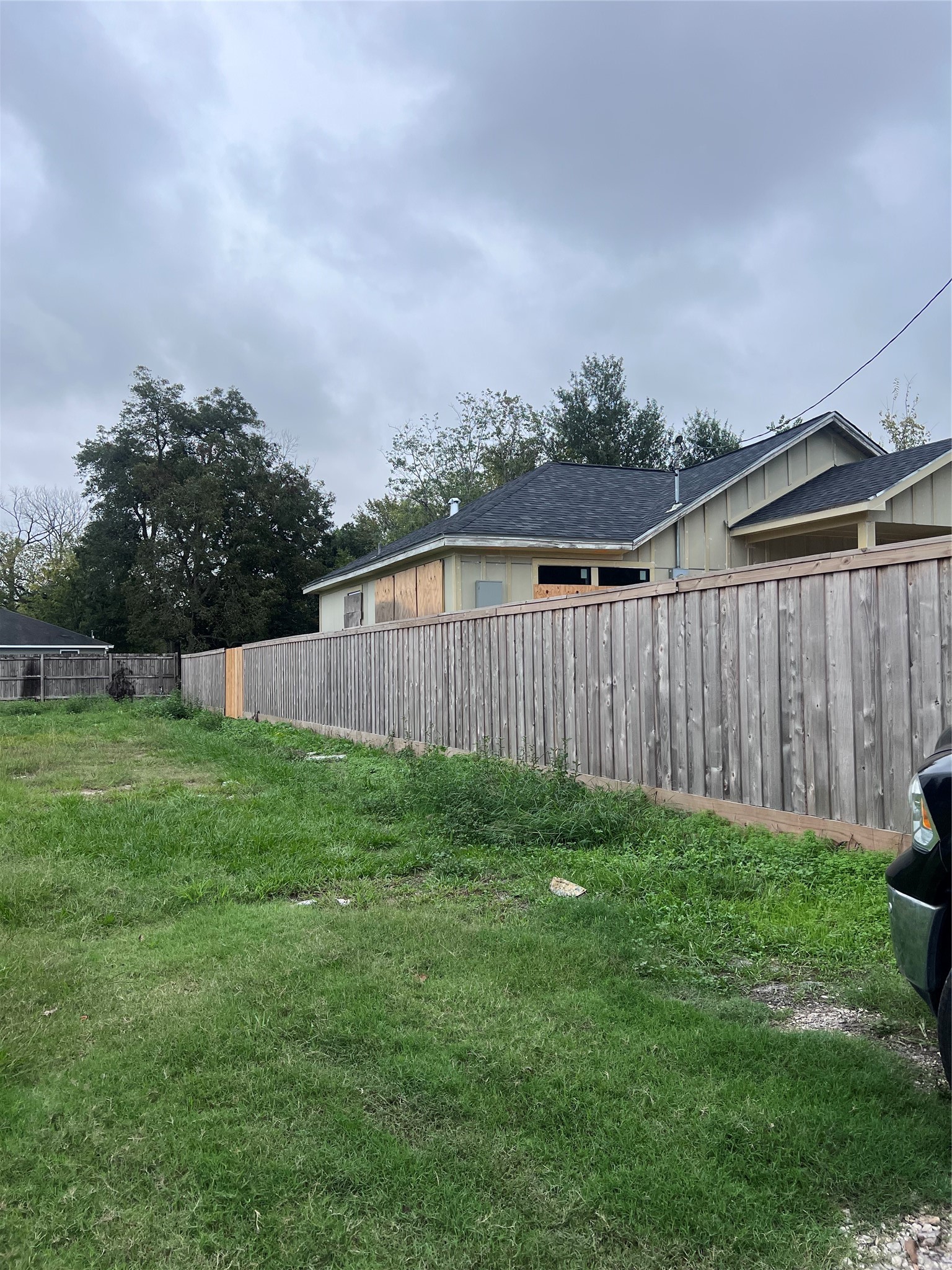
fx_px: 953
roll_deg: +1.1
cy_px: 635
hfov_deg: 53.1
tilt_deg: +3.3
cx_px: 476
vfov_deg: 67.3
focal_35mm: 26
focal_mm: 5.7
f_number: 1.5
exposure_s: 1/1597
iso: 50
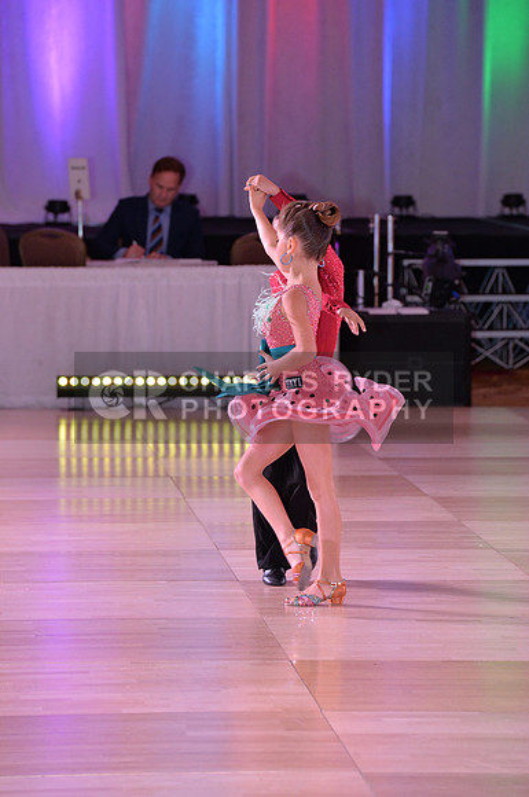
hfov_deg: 6.8
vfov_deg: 10.3
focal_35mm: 200
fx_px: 4421
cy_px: 398
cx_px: 264
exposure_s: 1/250
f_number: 6.3
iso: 2000
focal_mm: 200
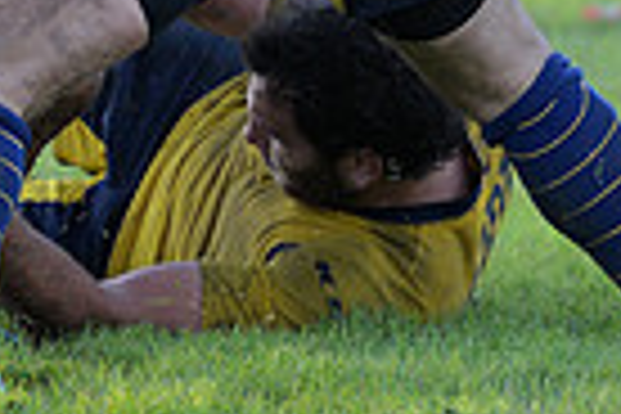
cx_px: -140
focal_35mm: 1092
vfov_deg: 1.3
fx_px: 18836
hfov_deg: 1.9
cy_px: -317
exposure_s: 1/500
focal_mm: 260
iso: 1250
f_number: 4
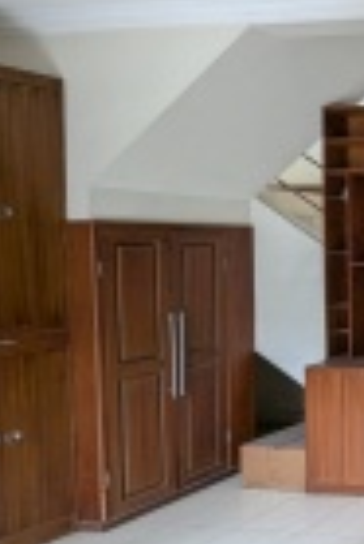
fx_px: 529
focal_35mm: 35
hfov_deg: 20.6
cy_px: 256
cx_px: 697
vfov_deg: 54.4
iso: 185
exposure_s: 1/50
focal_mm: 1.95
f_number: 2.2
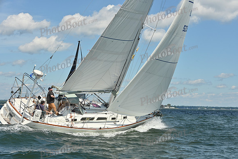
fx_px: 463
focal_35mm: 70
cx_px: 119
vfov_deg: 19.5
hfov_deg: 28.8
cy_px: 80
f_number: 9
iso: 250
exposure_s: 1/1250
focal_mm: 70
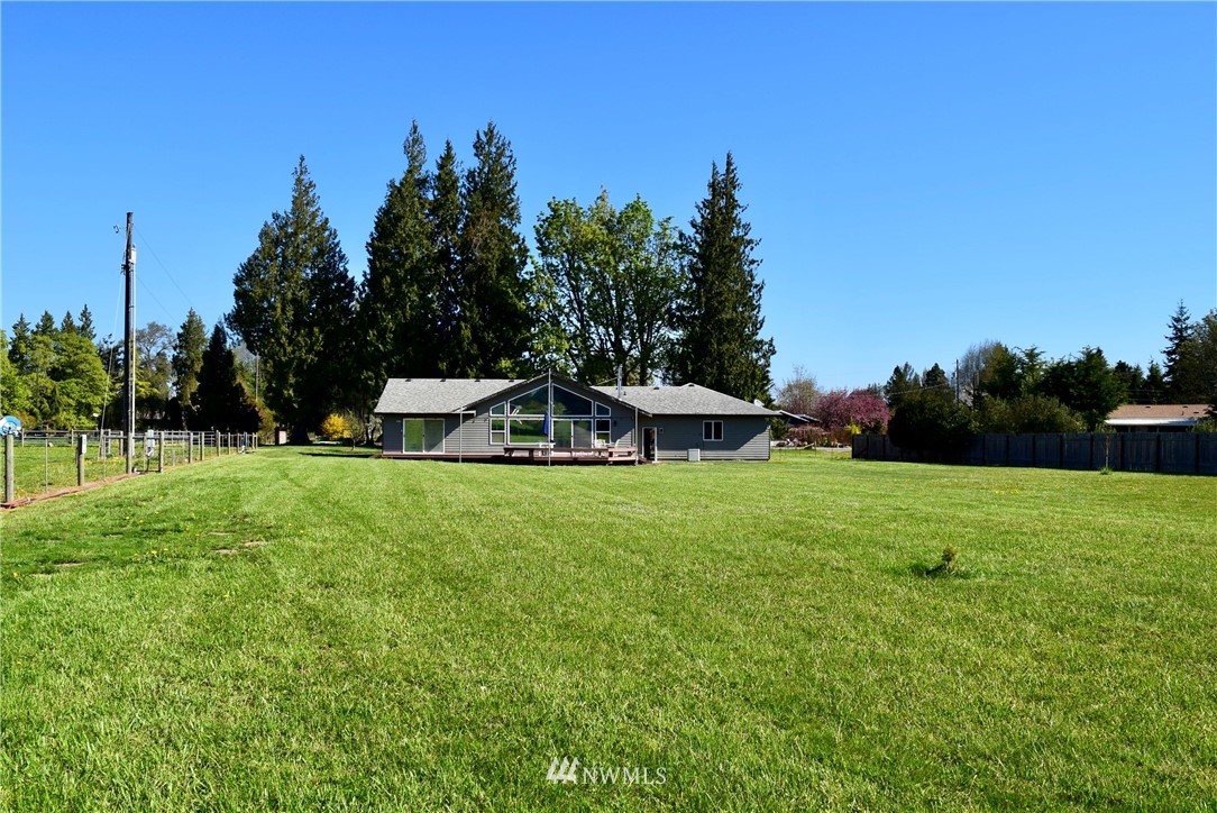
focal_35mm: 30
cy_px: 406
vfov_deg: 43.7
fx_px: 1015
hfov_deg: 61.9
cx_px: 608
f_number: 11
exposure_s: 1/500
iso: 400
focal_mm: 20
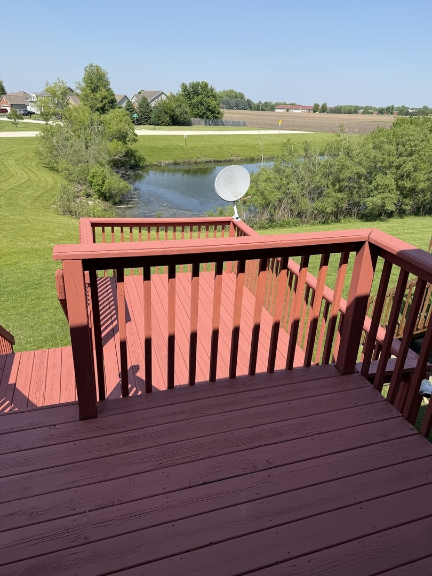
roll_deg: -4.0
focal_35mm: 24
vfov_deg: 71.6
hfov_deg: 56.8
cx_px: 216
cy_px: 288
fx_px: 399
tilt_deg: -22.8
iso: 80
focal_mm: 6.76
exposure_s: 1/3145
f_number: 1.78
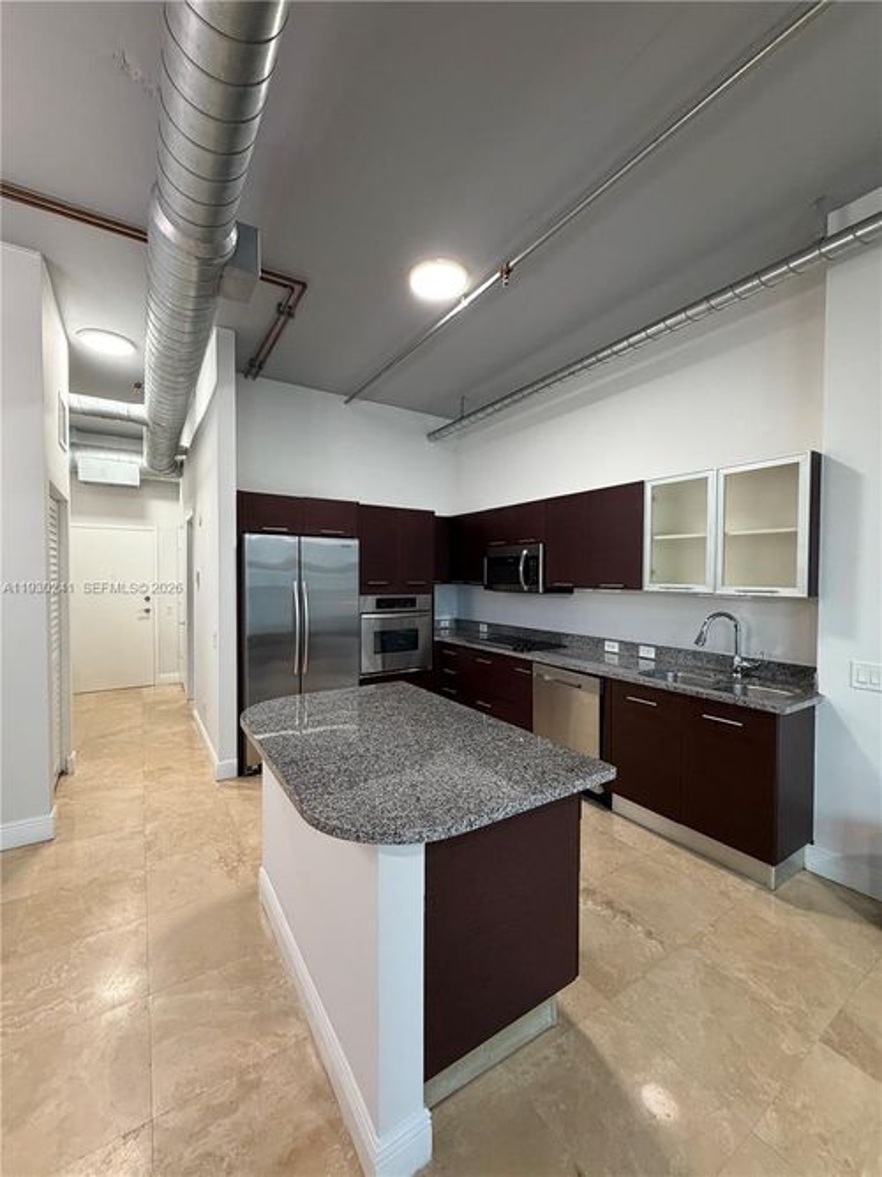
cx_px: 441
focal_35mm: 14
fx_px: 476
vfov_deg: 102.1
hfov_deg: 85.7
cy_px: 588
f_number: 2.2
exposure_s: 1/60
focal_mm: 2.22
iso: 320
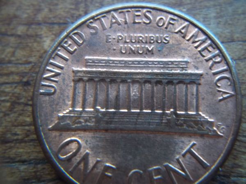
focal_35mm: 36
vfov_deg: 39.7
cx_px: 123
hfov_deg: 51.4
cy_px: 92
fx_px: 256
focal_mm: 6.5
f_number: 3.1
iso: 90
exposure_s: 1/30
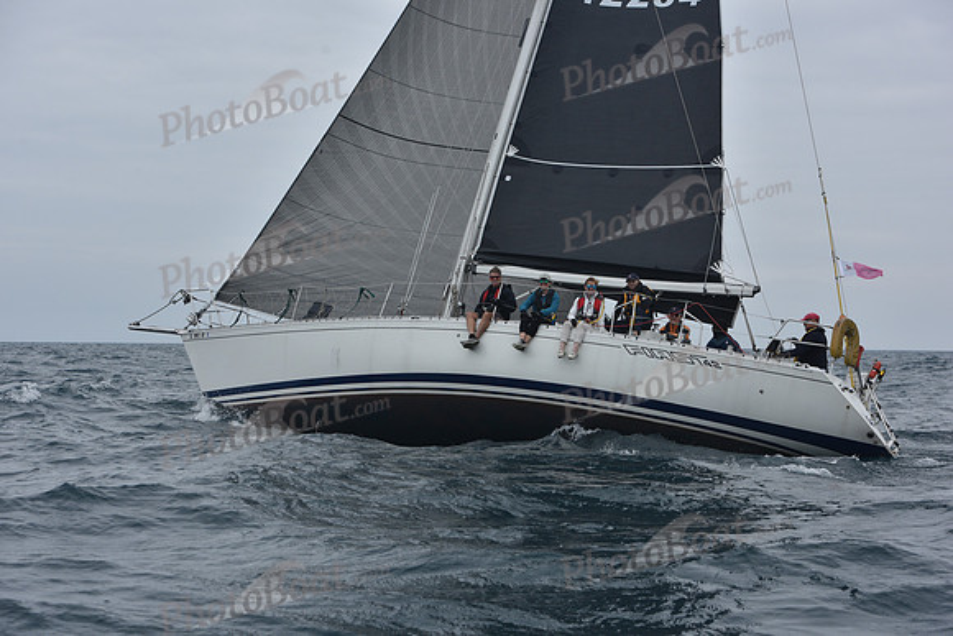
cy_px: 318
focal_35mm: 70
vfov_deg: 19.5
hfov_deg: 28.8
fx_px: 1853
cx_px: 476
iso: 250
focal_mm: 70
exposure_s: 1/800
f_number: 7.1
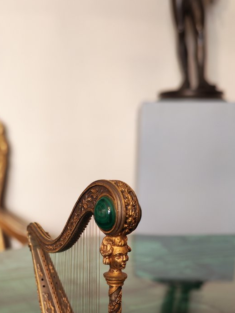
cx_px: 84
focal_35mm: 47
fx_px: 425
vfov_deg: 38.5
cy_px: 263
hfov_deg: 30.7
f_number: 1.9
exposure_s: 1/100
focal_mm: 6.12
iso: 800
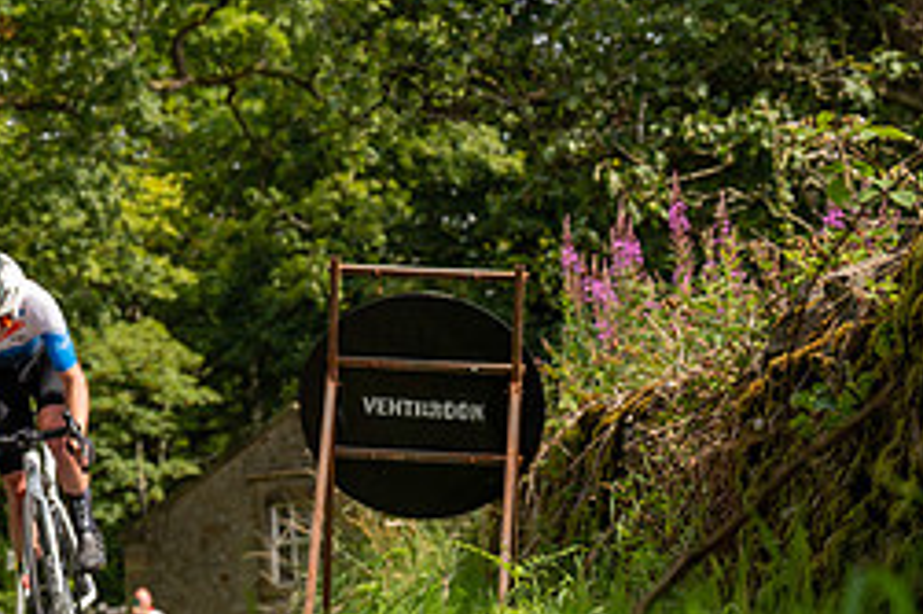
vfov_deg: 8.5
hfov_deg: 12.4
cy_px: 156
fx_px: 4151
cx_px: -132
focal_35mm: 162
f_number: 5
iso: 250
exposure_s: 1/1000
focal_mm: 70
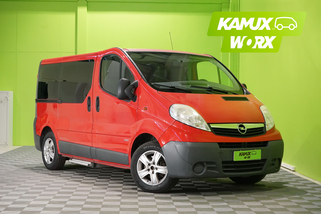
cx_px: 160
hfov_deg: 31.0
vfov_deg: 20.9
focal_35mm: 65
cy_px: 107
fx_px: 580
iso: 6400
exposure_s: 1/80
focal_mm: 65
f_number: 10
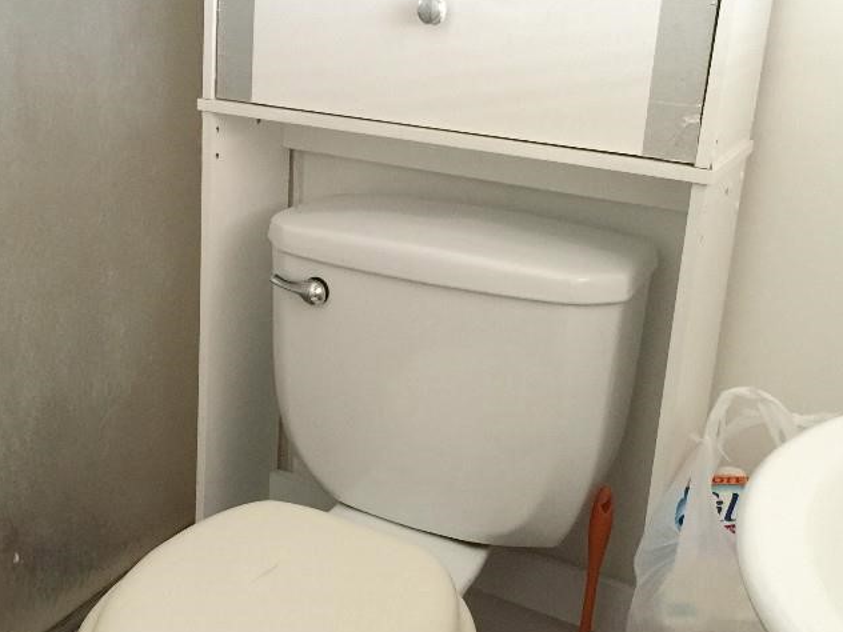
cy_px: 247
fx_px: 1145
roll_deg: -1.6
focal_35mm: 47
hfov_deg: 39.9
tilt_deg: -16.5
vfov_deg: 30.8
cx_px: 269
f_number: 2.2
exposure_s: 1/10
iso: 125
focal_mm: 4.15
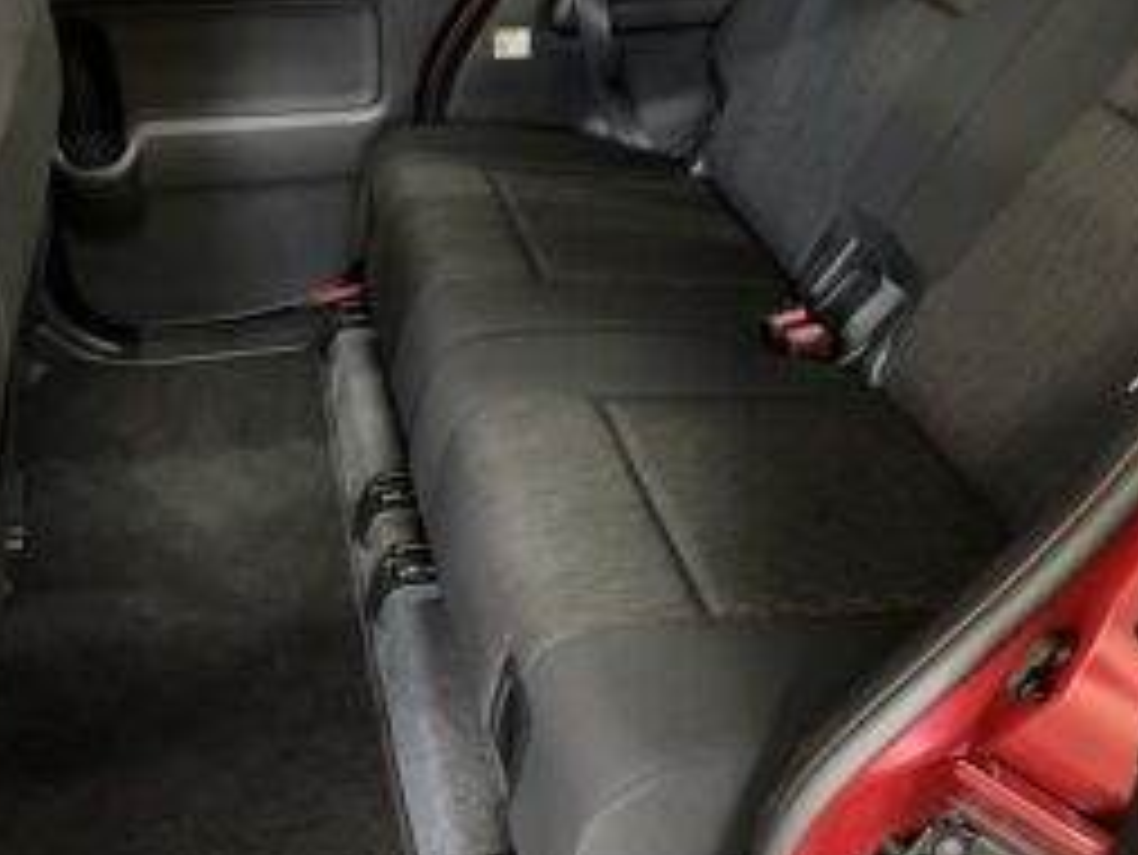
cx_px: 517
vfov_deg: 39.5
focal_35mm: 36
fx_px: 1184
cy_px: 326
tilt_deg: -32.1
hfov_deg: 51.3
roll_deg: -2.3
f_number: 1.6
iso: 1000
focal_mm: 5.96
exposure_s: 1/30
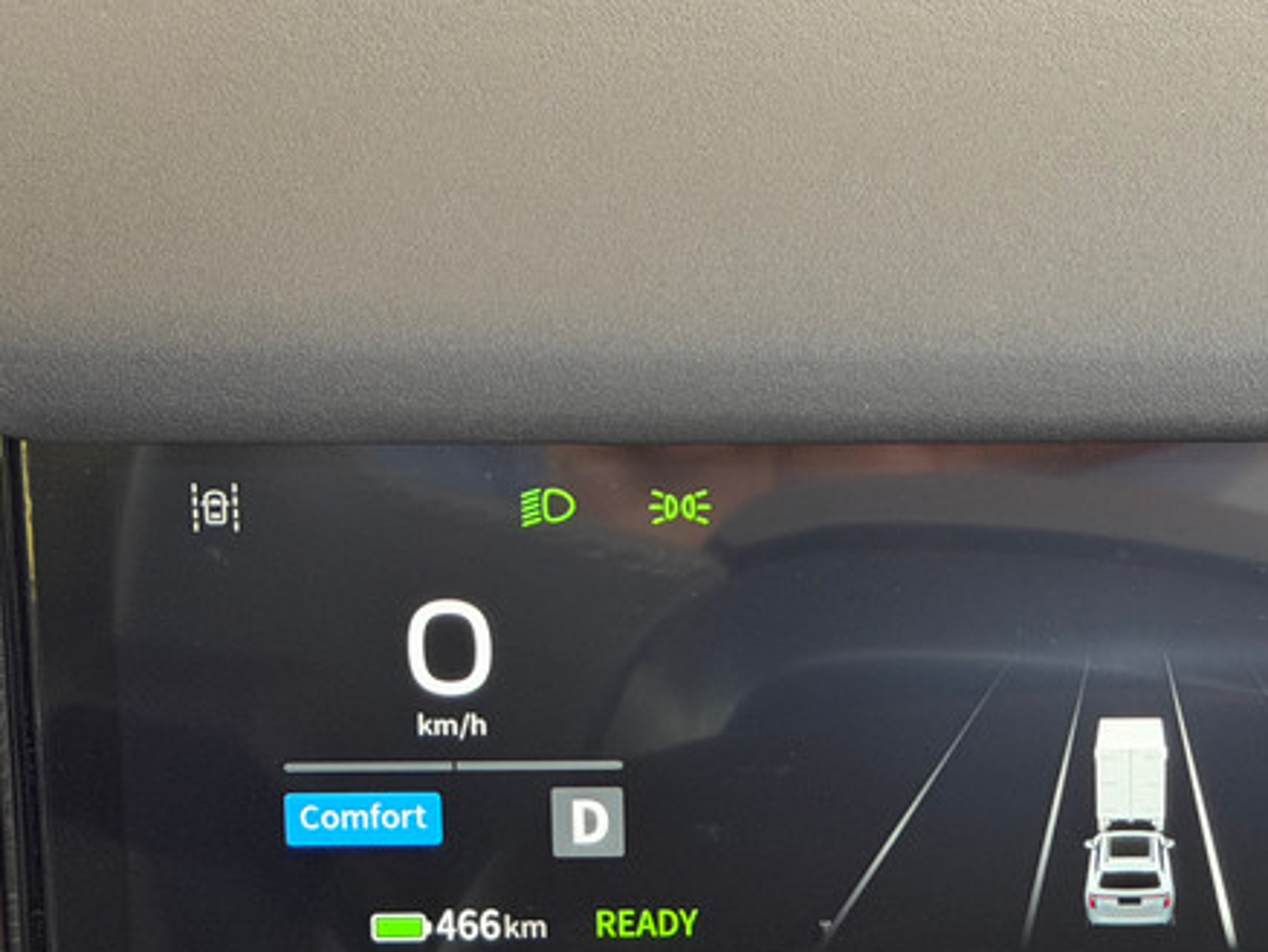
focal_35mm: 92
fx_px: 3372
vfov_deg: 16.0
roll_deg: -1.4
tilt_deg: -21.6
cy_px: 721
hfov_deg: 20.9
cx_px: 1097
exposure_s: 1/44
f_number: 1.78
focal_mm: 6.76
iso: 250
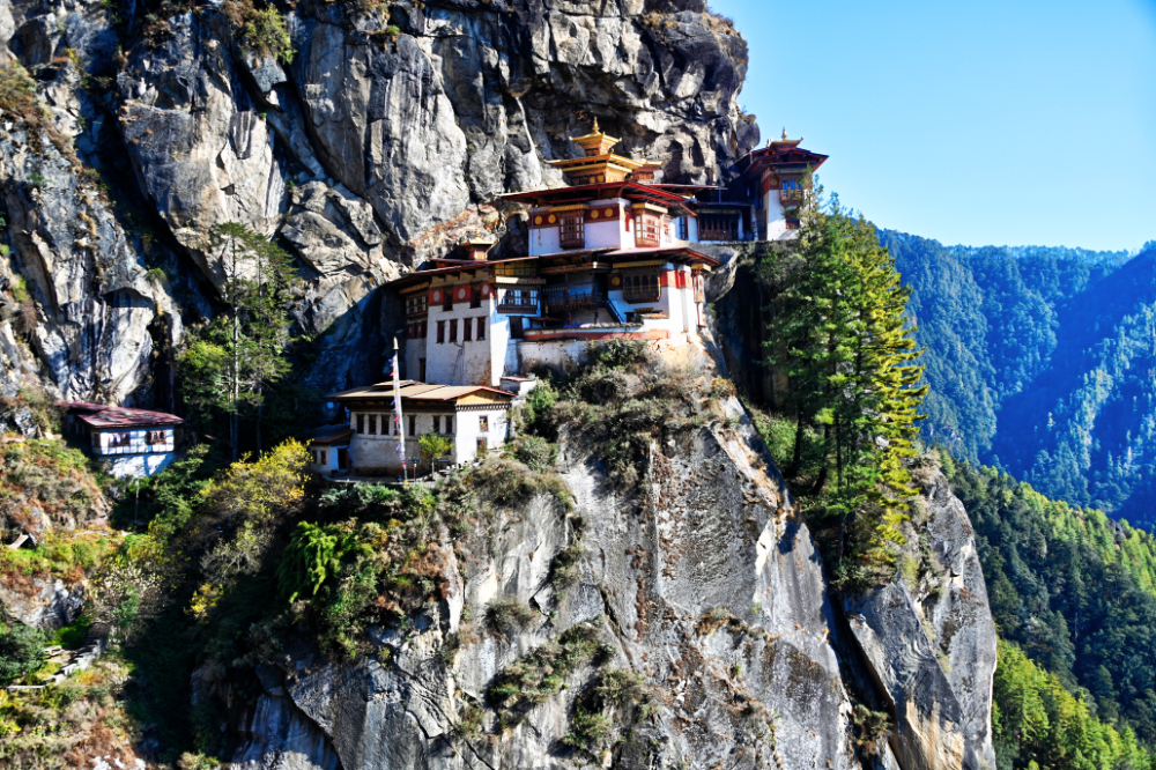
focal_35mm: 36
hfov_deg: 53.1
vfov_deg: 36.8
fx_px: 1156
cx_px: 578
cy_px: 385
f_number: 7.1
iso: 200
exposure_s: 1/400
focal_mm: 36
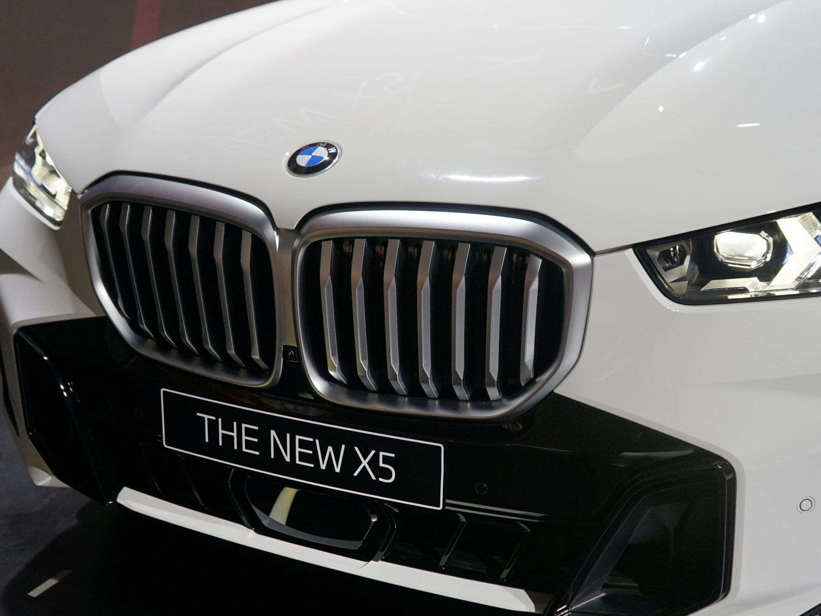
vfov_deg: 32.2
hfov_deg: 42.1
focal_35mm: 45
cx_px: 433
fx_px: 1067
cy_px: 291
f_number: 4.5
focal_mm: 32
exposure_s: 1/125
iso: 400
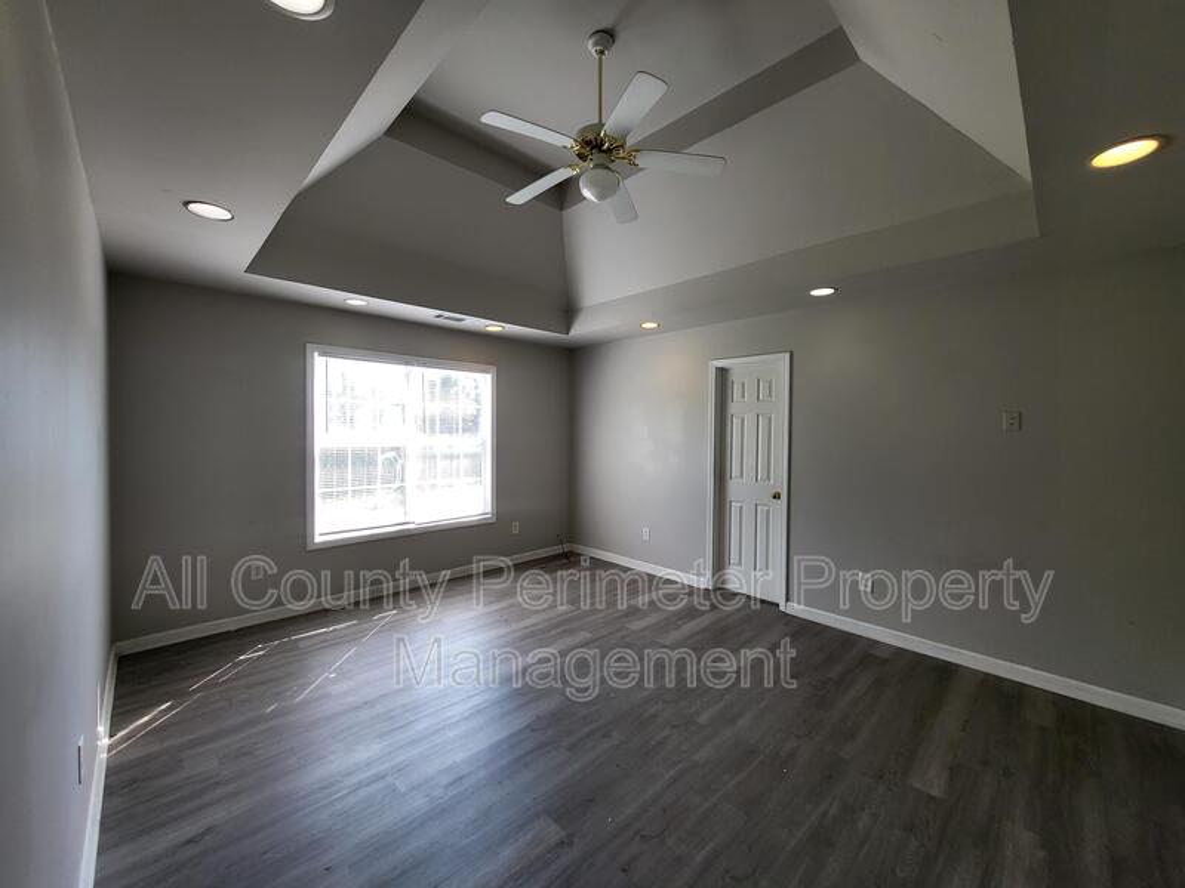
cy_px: 444
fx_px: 445
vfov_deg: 89.9
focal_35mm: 13
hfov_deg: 106.2
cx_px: 592
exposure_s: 1/120
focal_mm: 1.74
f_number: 2.2
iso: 50
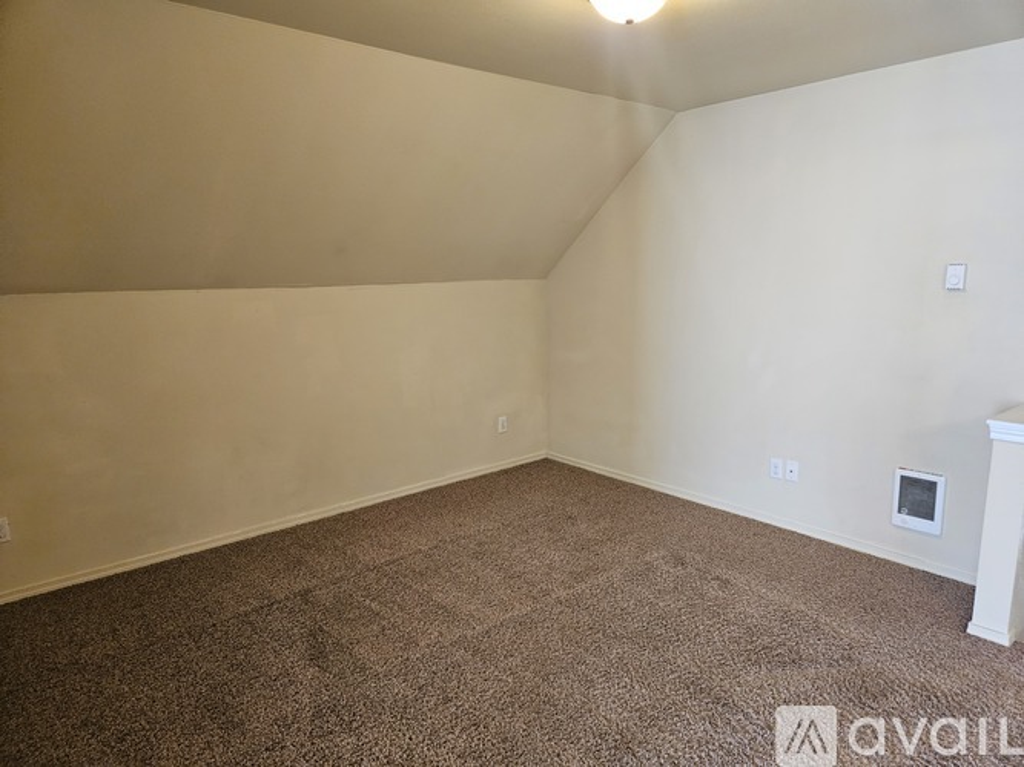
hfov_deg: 73.9
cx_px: 512
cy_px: 384
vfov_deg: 58.9
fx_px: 680
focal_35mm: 23
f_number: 1.8
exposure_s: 1/120
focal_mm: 5.4
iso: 1000
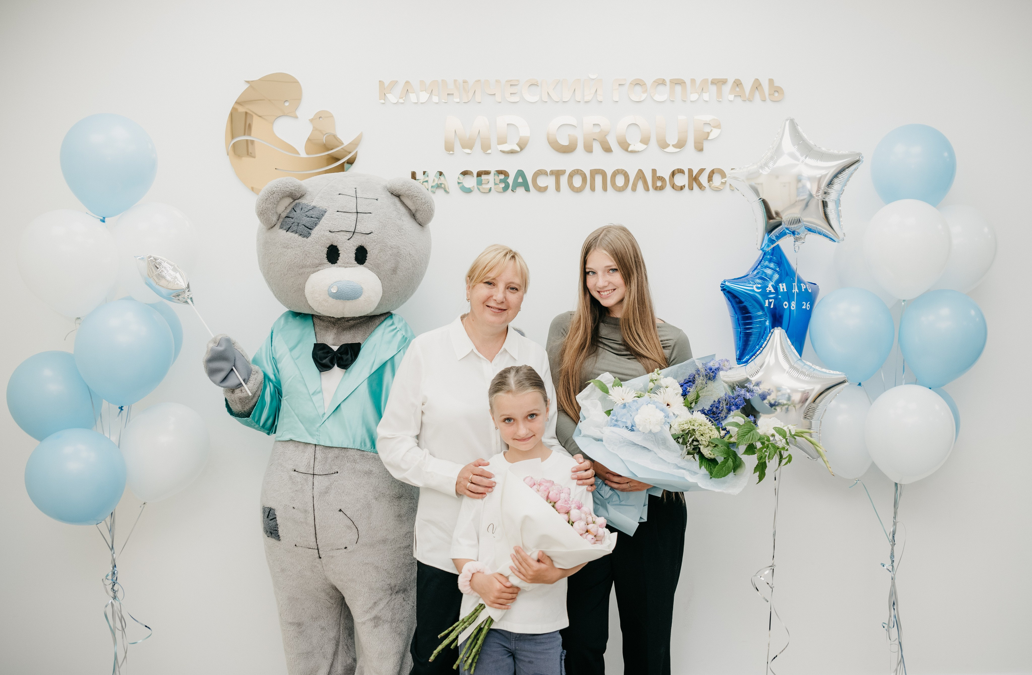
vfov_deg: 37.2
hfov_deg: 54.3
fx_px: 1003
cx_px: 575
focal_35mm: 35
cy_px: 338
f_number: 4
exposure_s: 1/160
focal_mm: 31
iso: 320
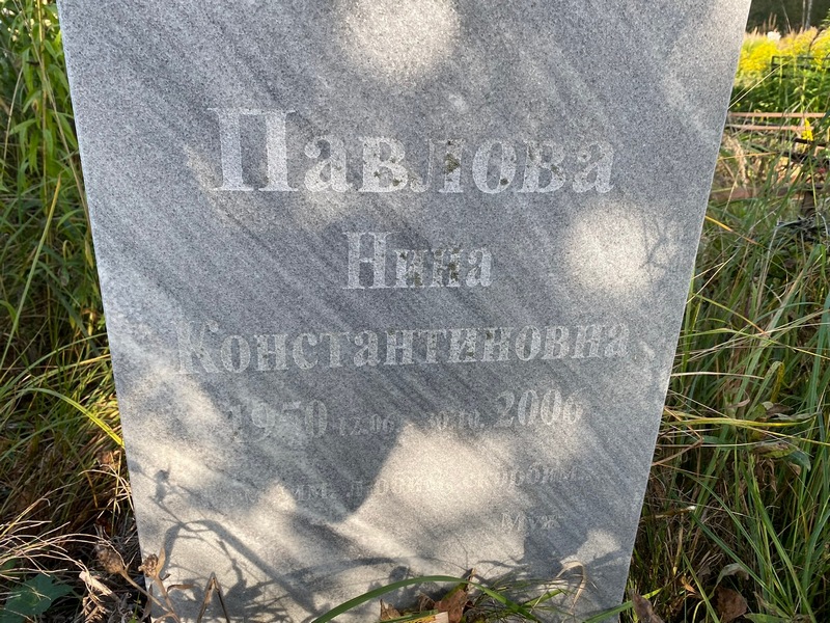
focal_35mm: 26
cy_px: 312
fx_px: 623
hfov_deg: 67.3
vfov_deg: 53.1
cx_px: 415
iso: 32
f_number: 1.8
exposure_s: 1/295
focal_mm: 4.25
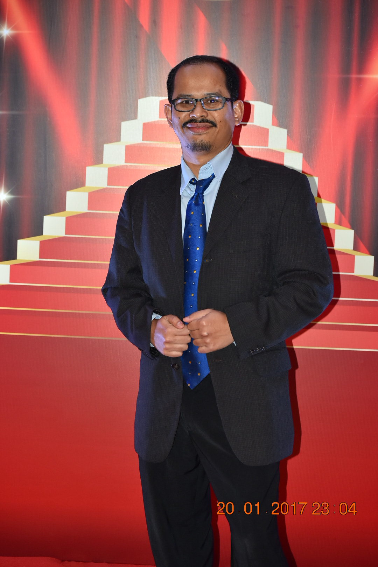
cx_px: 189
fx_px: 1299
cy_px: 284
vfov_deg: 24.6
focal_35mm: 82
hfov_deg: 16.6
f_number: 4
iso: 640
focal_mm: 55
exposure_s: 1/50
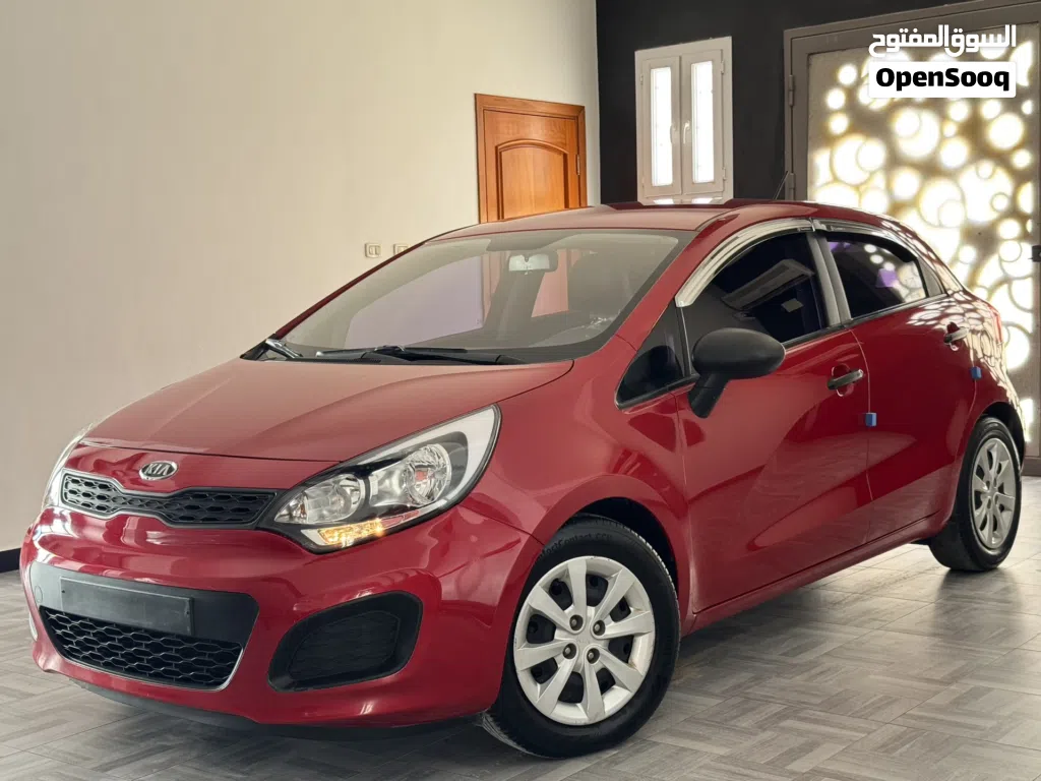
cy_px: 390
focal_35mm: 48
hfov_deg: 39.7
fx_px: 1443
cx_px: 520
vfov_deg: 30.3
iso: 250
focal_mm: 6.76
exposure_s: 1/60
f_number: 1.78
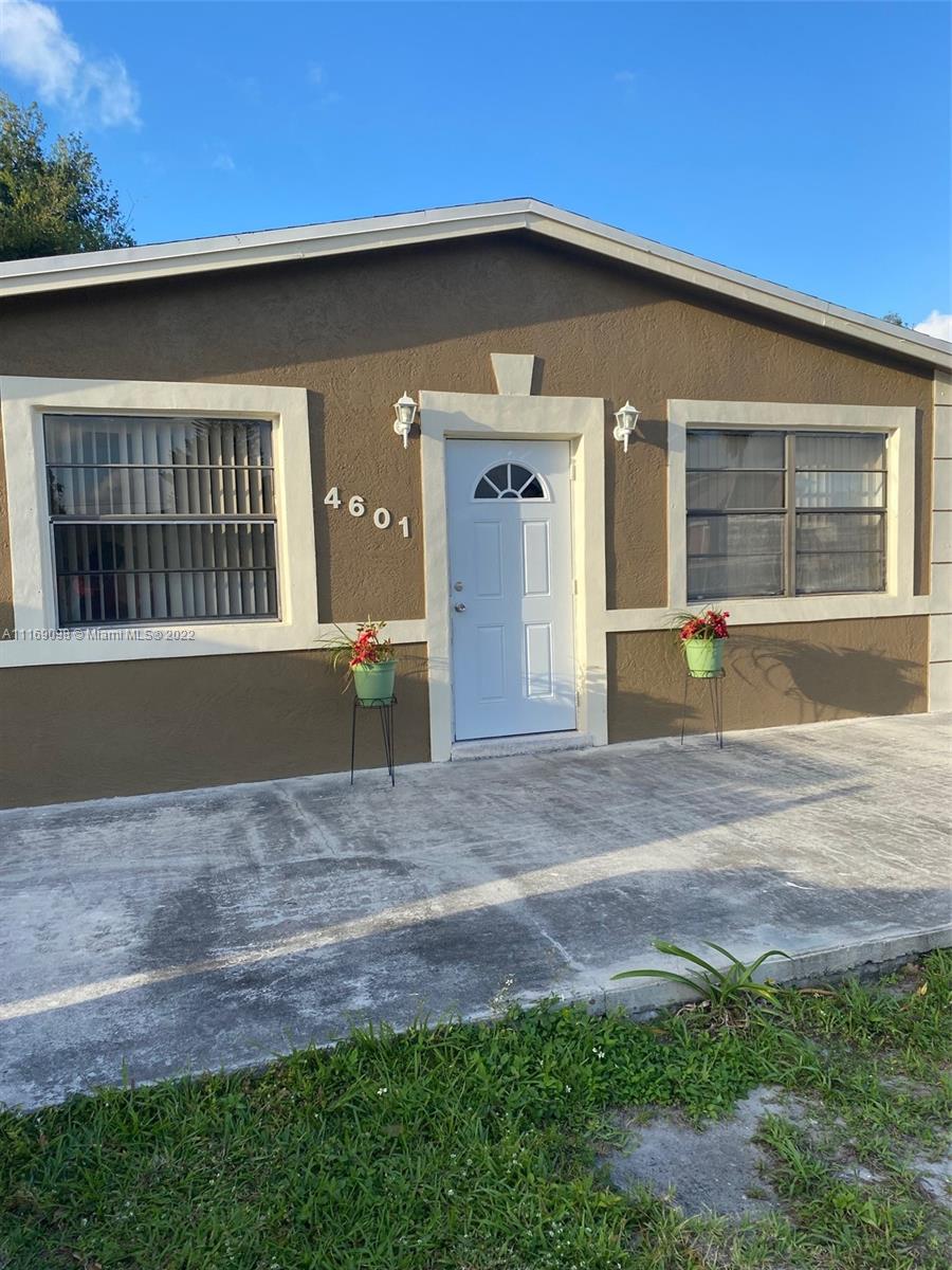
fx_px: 953
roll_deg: +1.9
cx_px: 476
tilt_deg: -4.6
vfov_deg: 67.3
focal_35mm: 26
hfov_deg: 53.1
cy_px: 635
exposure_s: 1/1034
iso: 32
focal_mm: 4.25
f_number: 1.8
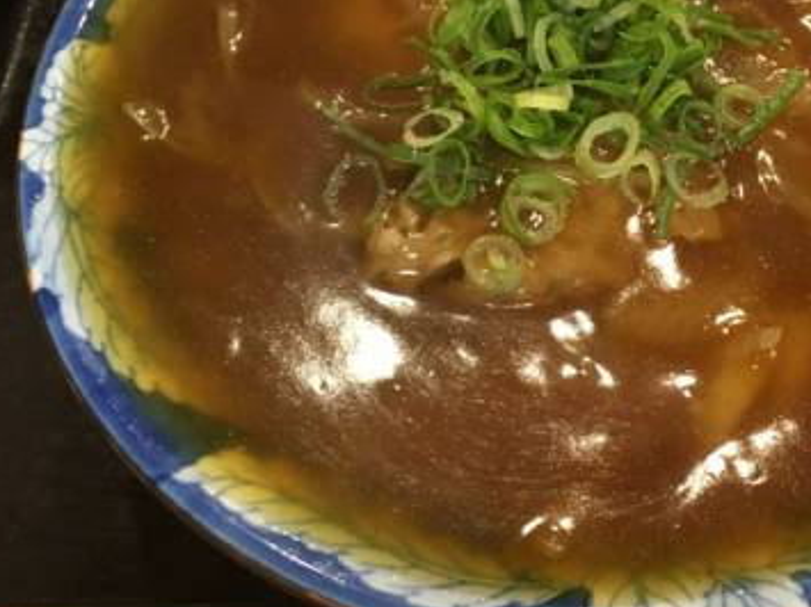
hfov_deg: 37.8
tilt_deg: -54.3
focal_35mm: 49
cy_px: 199
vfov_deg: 29.4
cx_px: 621
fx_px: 1148
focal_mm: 4.15
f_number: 2.2
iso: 200
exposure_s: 1/17
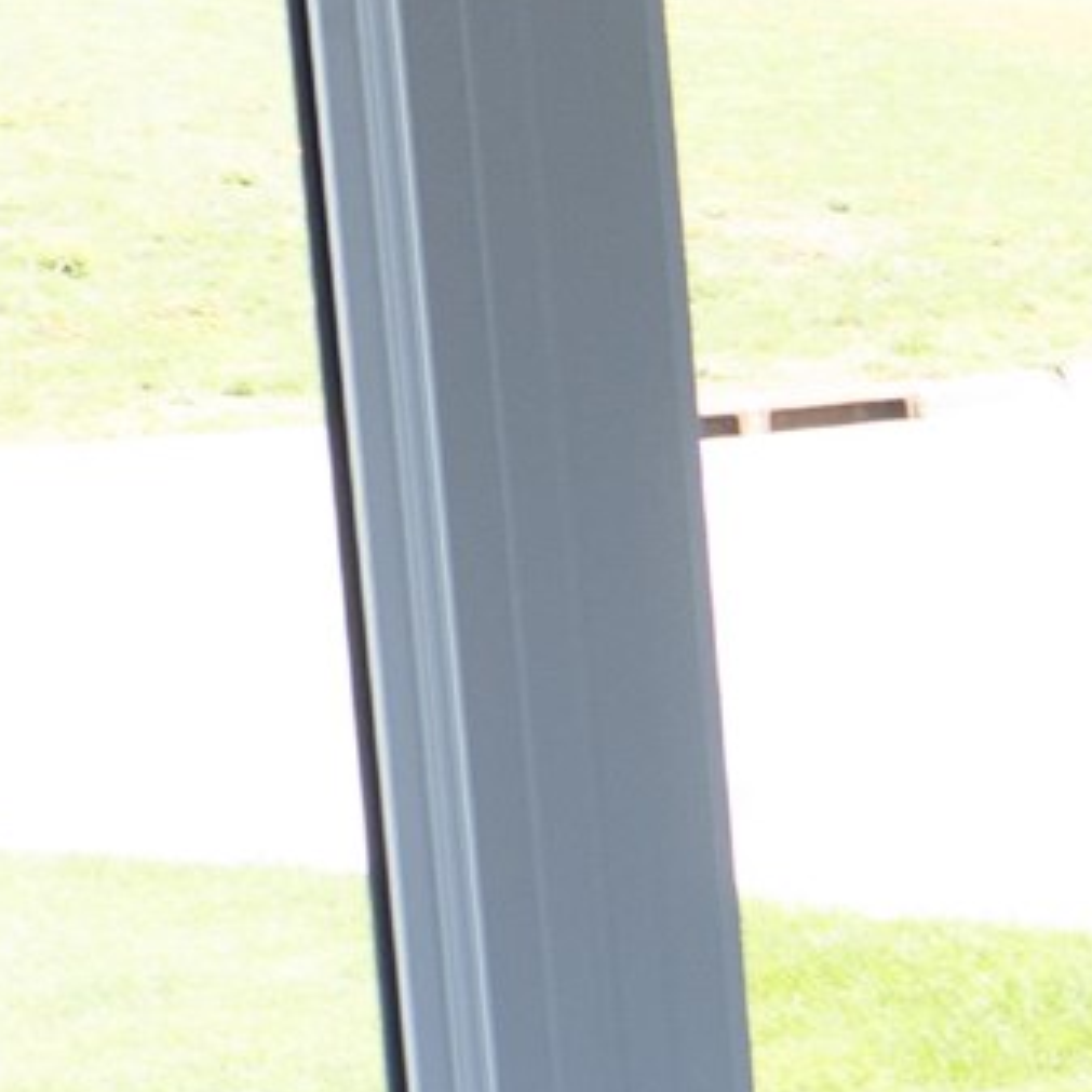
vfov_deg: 9.2
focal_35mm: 186
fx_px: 6638
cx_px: 2916
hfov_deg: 8.4
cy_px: 1419
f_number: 4.5
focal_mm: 16
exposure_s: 1/80
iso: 100
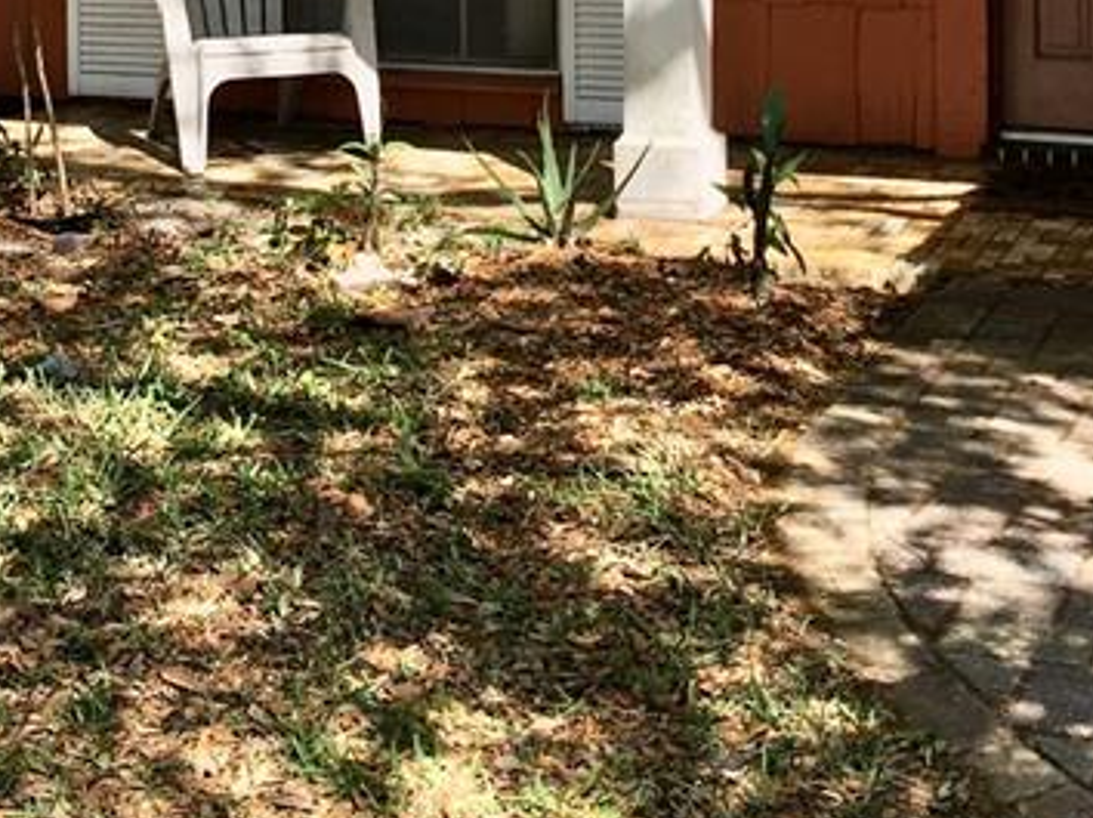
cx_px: 451
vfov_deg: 16.8
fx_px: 2651
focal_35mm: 84
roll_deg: +0.4
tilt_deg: -1.0
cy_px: -176
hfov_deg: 23.3
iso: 25
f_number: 2.2
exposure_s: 1/455
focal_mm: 4.15
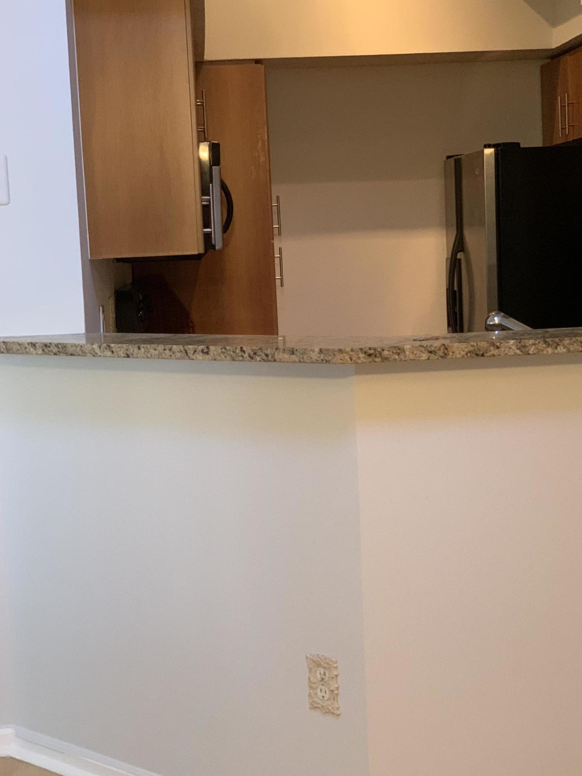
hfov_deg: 25.2
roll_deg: +2.4
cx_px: 313
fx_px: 1300
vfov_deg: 33.2
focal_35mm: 58
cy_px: 374
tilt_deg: -3.9
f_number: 2.4
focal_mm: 6
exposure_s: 1/60
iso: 320
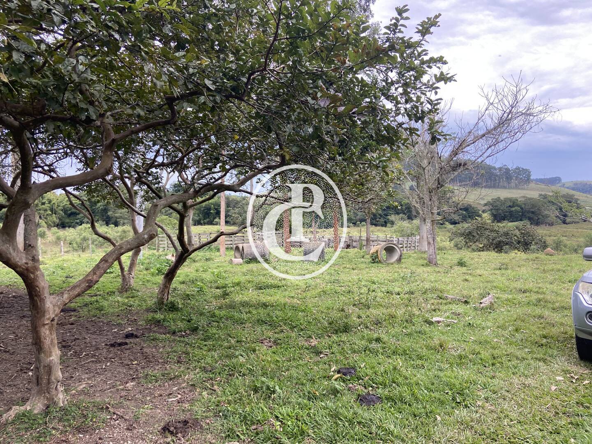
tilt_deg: -2.2
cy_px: 222
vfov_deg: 53.1
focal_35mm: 26
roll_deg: +0.1
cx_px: 296
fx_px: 445
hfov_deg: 67.3
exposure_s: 1/127
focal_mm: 4.25
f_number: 1.8
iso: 32
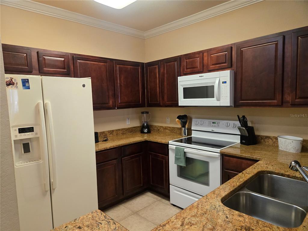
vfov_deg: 58.9
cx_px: 154
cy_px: 116
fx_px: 205
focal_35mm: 23
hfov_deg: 73.9
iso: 640
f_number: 1.8
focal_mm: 5.4
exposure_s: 1/60
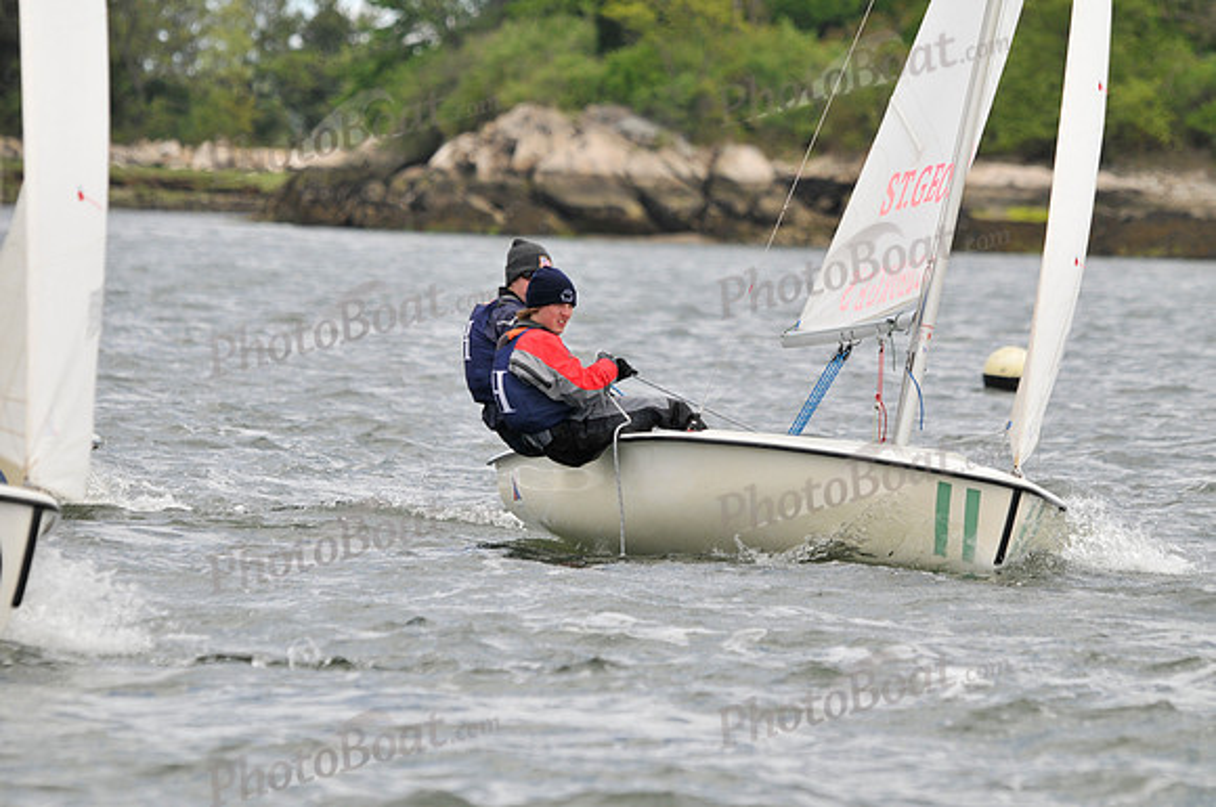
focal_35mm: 450
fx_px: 15179
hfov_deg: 4.6
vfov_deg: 3.0
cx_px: 608
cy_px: 404
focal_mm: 300
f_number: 8
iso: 200
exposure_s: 1/640
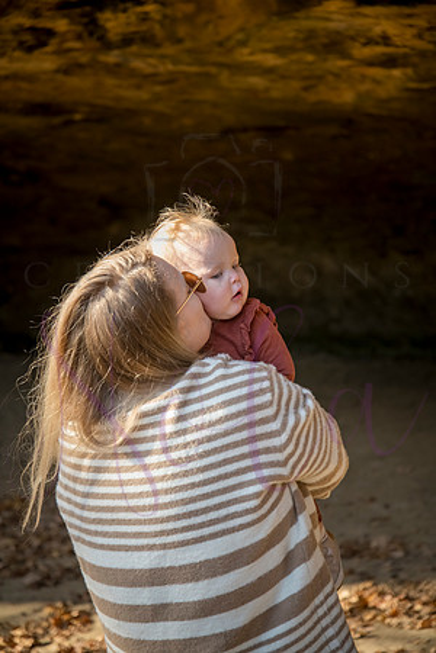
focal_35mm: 85
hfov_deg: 16.1
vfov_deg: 23.9
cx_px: 218
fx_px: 1544
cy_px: 326
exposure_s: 1/320
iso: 800
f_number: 5
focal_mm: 85
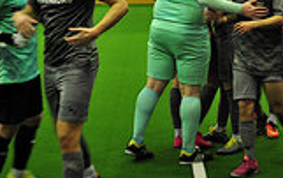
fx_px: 996
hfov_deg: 16.2
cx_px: 174
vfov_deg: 10.1
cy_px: -16
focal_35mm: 129
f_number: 4.2
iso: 1600
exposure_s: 1/30
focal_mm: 34
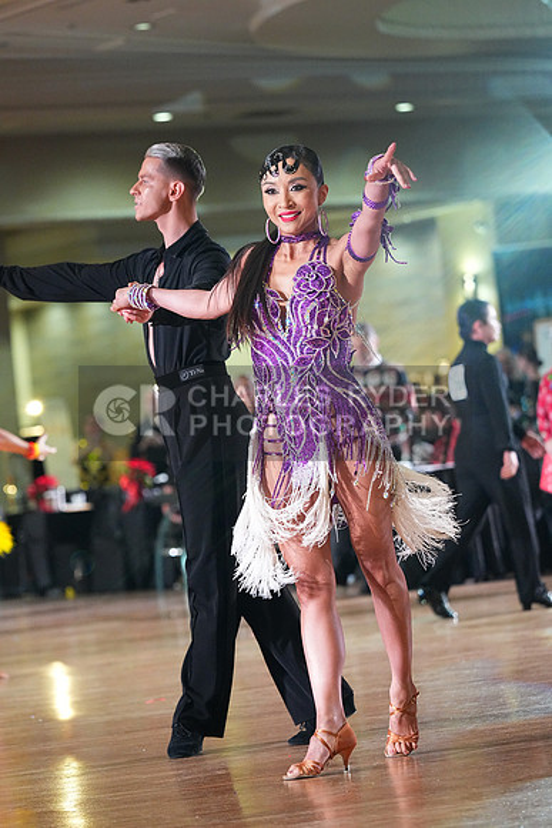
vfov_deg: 12.5
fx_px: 3769
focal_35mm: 164
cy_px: 414
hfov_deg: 8.4
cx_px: 276
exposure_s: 1/400
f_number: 4.5
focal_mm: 164
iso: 8000
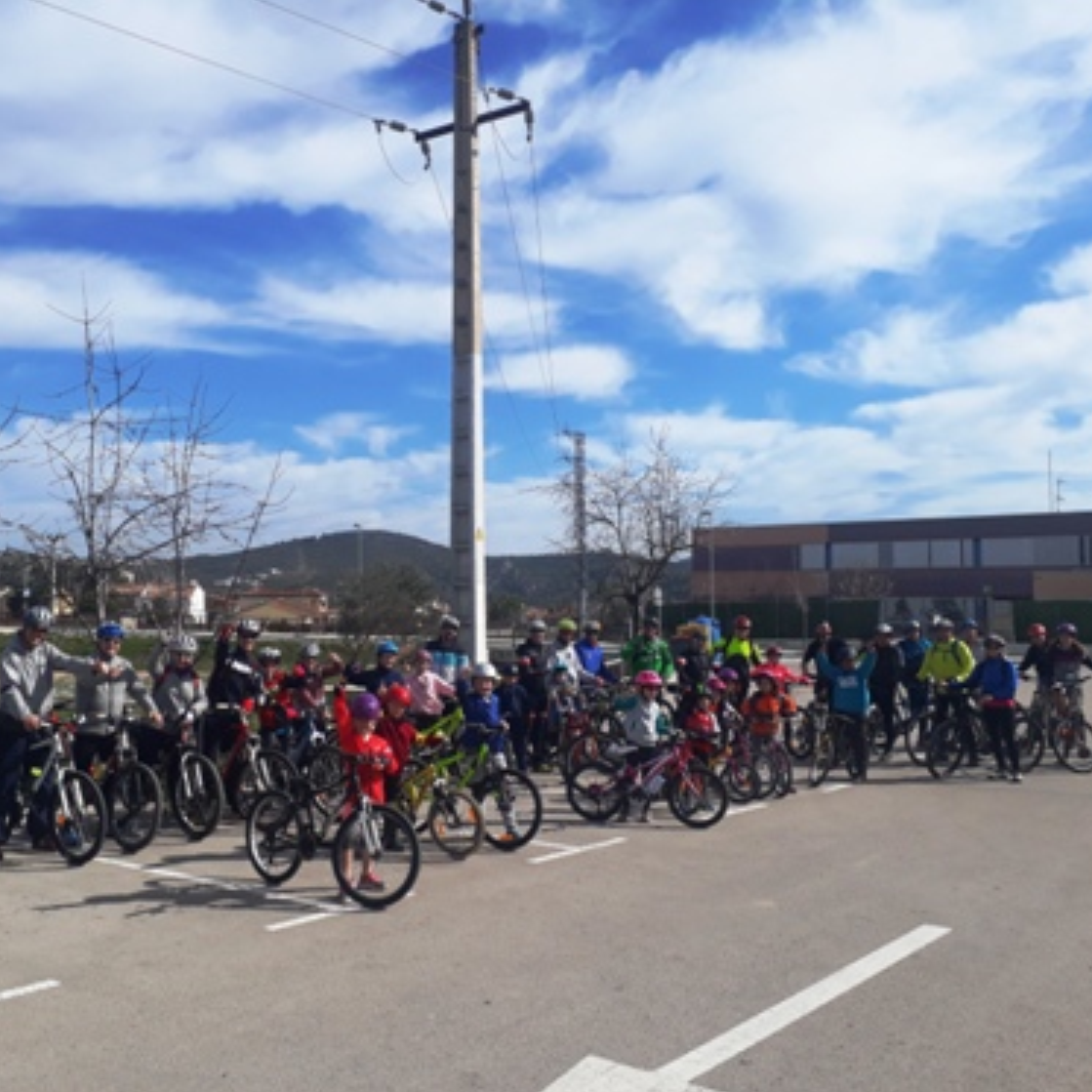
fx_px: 1142
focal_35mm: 32
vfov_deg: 51.1
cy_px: 546
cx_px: 416
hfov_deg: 50.6
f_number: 1.9
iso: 40
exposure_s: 1/2053
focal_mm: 3.6
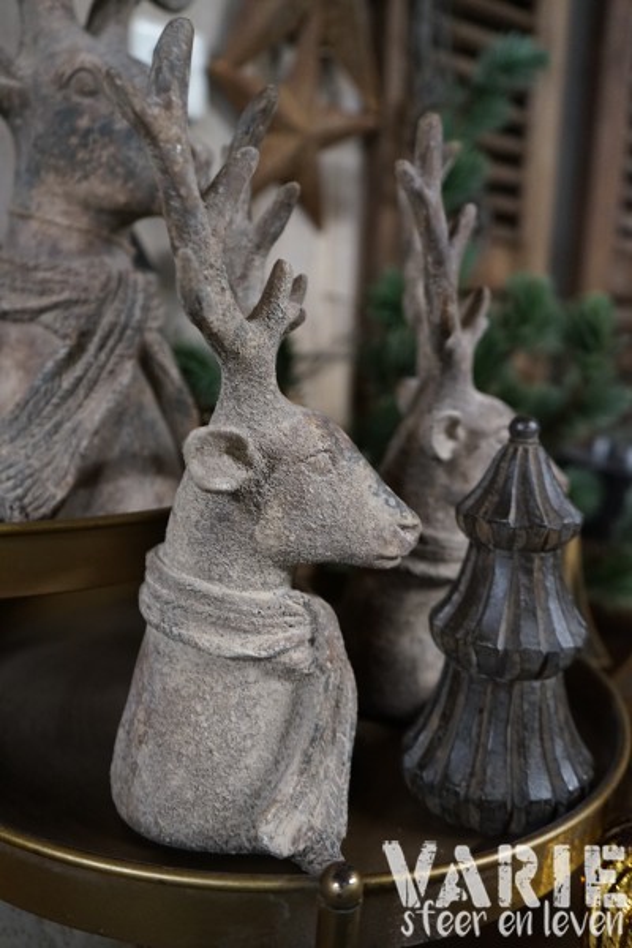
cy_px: 474
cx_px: 316
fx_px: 843
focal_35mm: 32
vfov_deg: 58.7
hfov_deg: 41.1
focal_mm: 32
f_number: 4
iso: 3200
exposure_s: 1/60
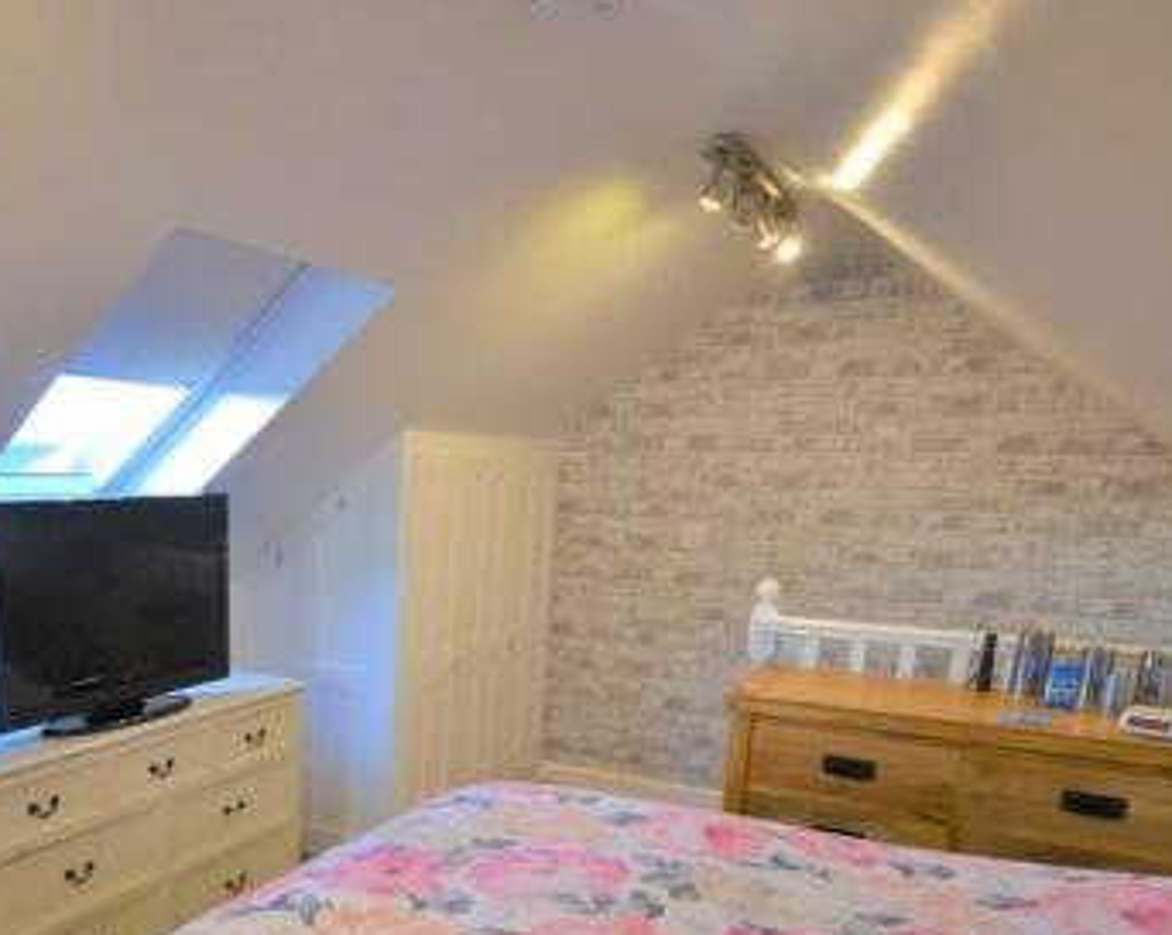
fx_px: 936
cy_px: 687
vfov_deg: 51.2
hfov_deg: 62.1
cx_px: 365
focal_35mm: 27
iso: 500
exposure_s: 1/60
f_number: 4
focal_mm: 10
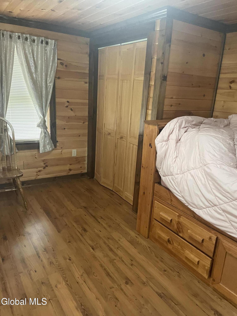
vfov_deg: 67.3
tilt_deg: -14.7
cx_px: 118
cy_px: 158
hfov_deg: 53.1
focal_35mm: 26
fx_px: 237
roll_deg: -3.5
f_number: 1.6
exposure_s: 1/40
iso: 640
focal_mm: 4.2
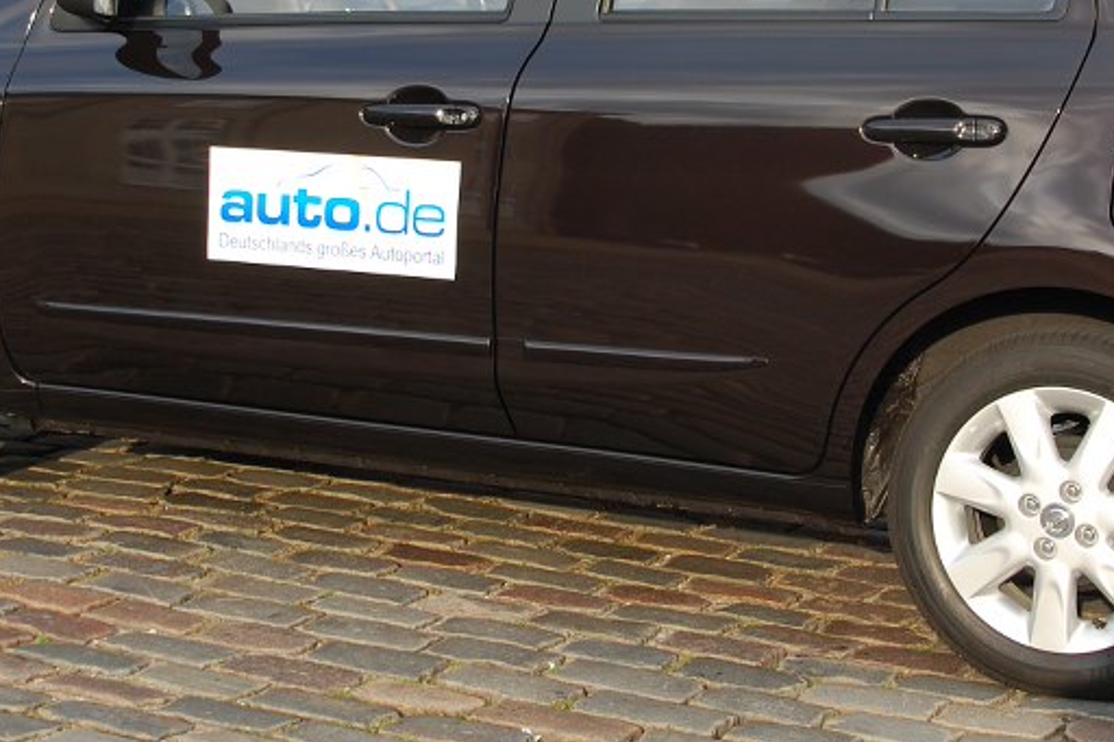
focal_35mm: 90
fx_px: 2784
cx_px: 620
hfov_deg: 22.6
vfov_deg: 15.1
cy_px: 134
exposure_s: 1/160
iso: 200
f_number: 6.3
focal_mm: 30
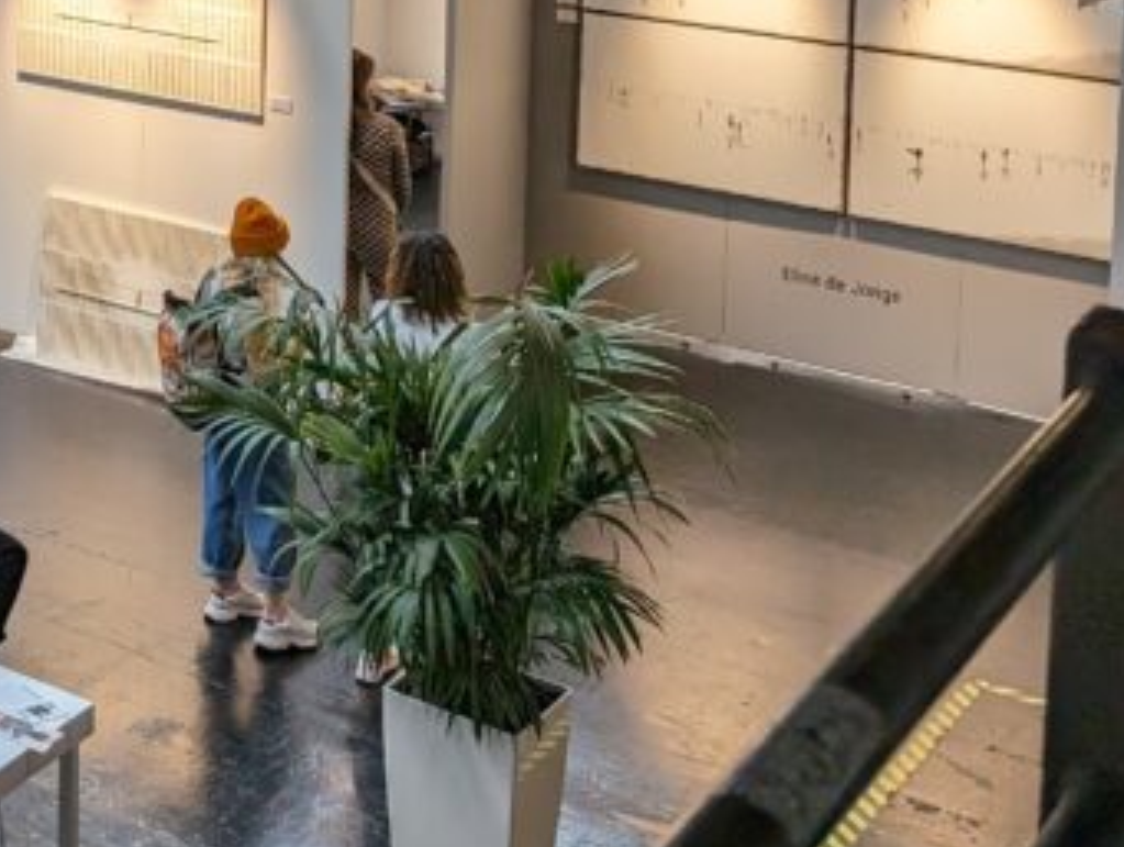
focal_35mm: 72
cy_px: -242
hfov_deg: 22.3
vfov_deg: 19.0
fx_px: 2342
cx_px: -554
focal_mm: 6.9
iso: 33
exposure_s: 1/100
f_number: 1.68
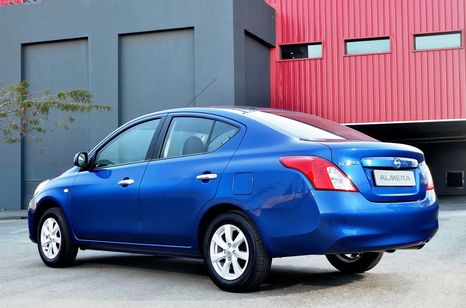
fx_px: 678
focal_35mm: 52
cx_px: 233
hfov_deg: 37.9
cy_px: 154
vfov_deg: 25.6
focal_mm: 35
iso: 100
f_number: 8
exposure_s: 1/4
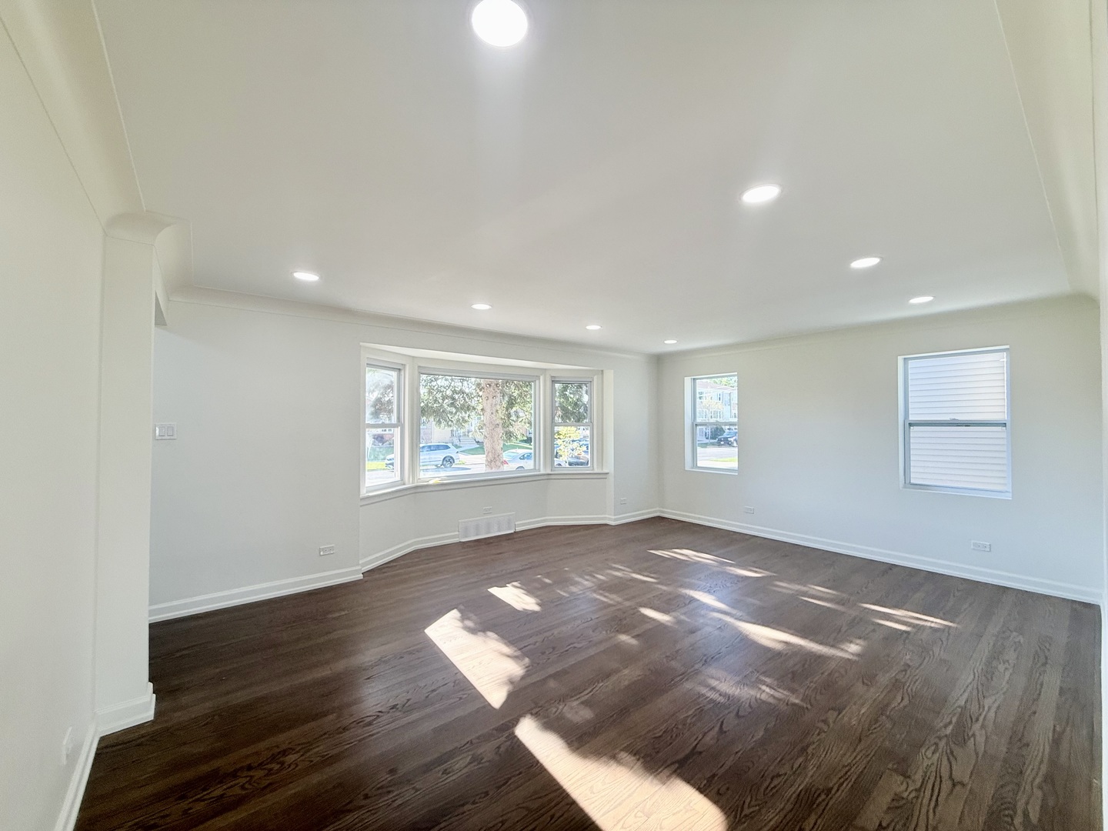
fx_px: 448
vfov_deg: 85.7
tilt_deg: +1.7
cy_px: 416
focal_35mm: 14
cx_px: 554
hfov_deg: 102.1
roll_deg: -0.1
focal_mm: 2.22
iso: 64
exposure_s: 1/186
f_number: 2.2
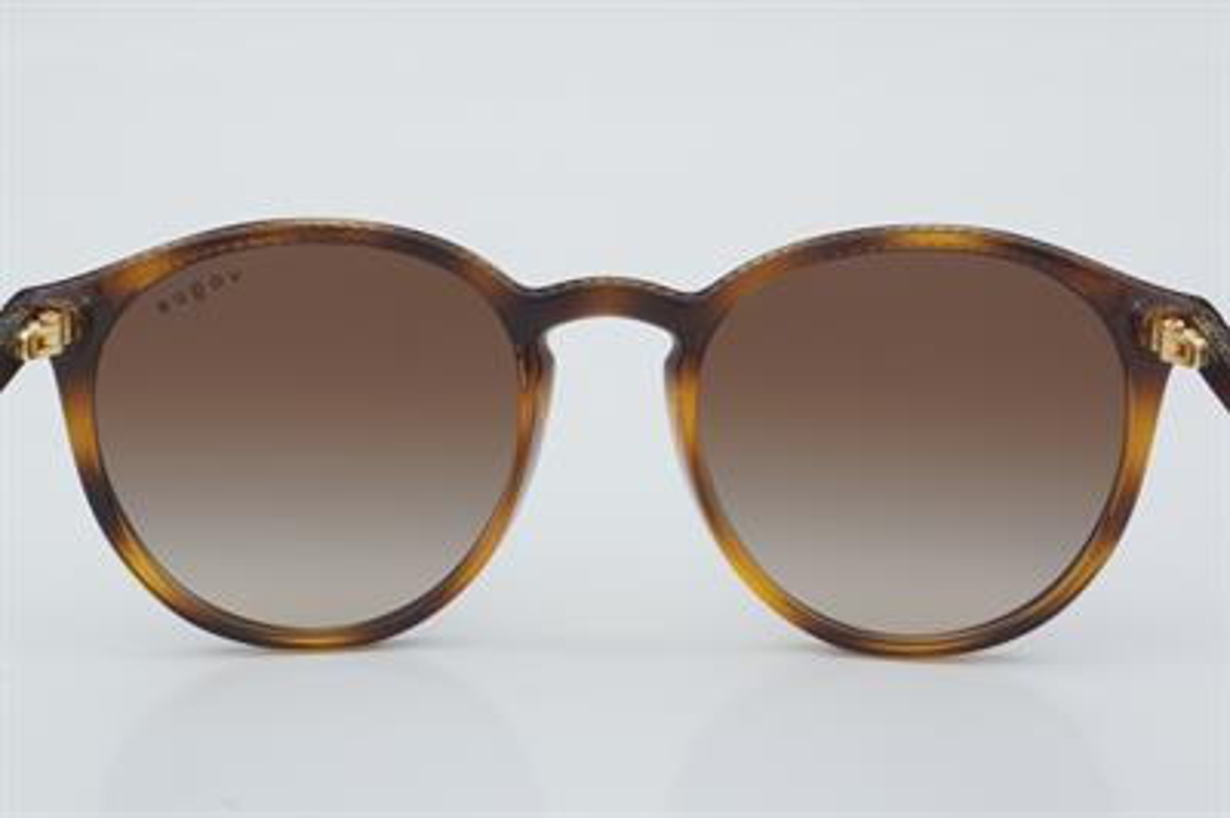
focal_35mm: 82
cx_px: 615
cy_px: 409
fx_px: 2816
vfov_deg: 16.5
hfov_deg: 24.6
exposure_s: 1/4
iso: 100
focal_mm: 55
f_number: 32
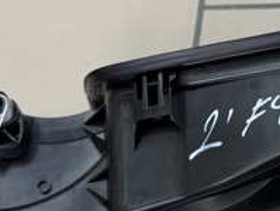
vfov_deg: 19.2
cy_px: 125
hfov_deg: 24.2
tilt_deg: -67.3
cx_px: 277
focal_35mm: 77
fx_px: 624
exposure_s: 1/100
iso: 100
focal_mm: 6.76
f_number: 1.78
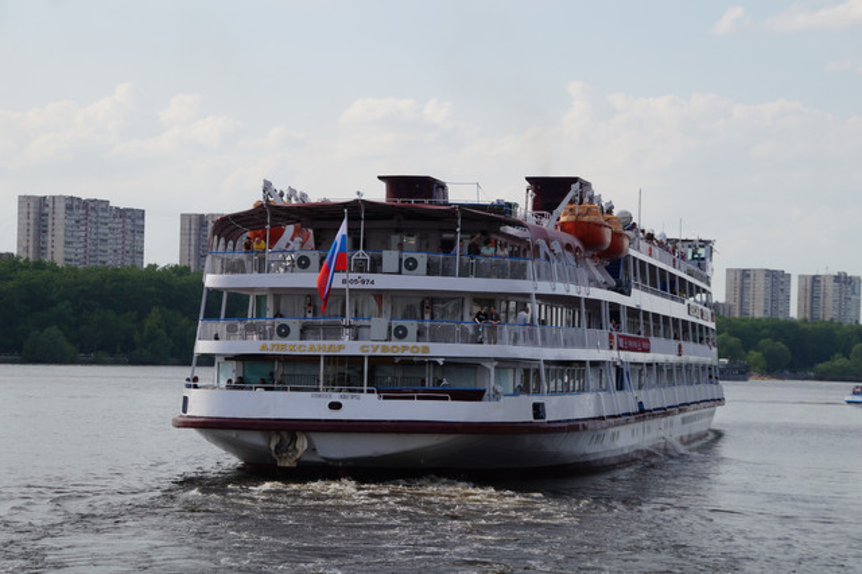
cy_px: 287
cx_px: 431
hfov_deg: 18.2
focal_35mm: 112
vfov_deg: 12.2
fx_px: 2692
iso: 100
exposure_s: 1/200
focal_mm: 75
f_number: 9
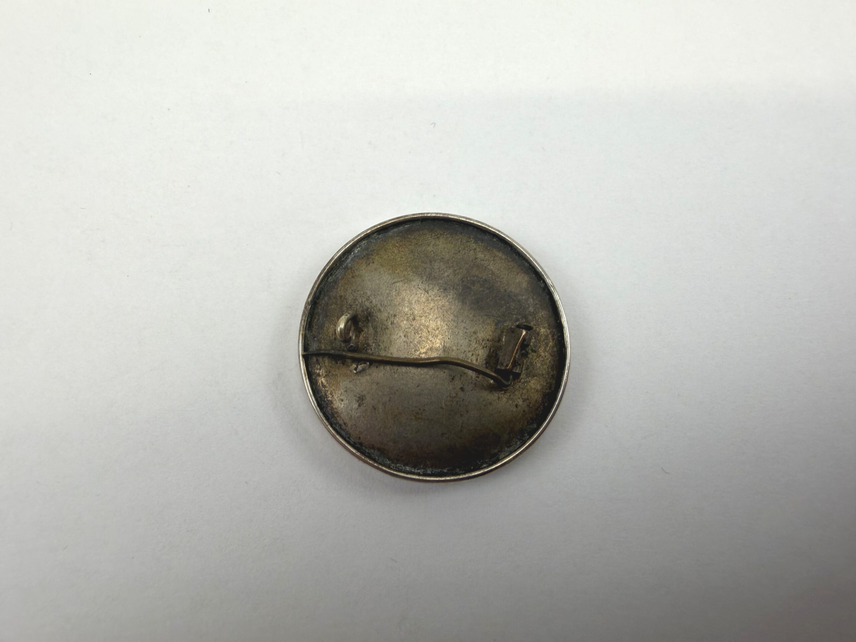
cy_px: 321
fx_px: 593
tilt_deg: -79.0
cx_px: 428
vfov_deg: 56.8
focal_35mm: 24
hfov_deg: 71.6
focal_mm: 2.22
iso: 40
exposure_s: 1/100
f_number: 2.2
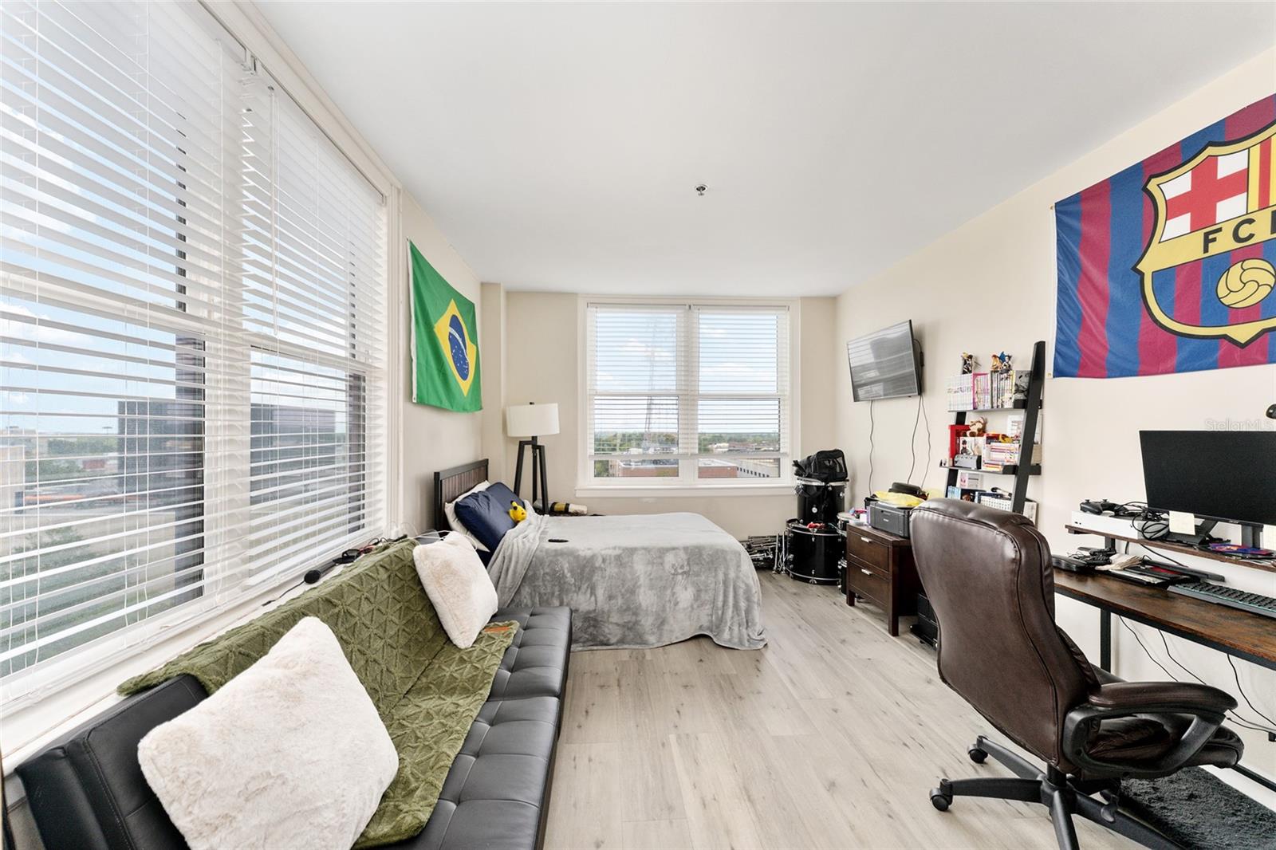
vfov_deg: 81.2
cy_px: 425
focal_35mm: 14
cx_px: 638
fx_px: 496
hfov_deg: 104.3
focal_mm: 14
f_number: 7.1
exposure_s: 1/30
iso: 500
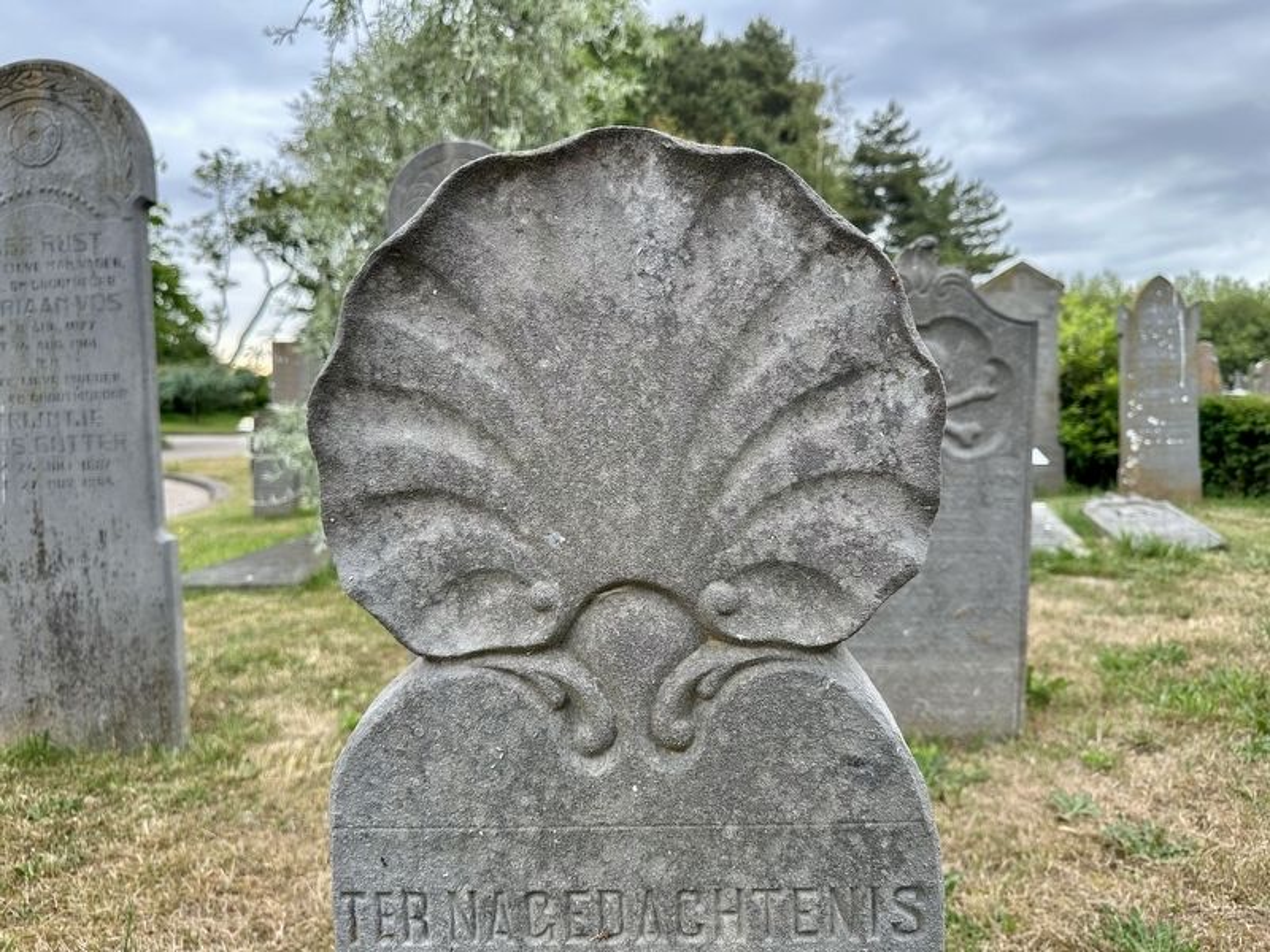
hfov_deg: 71.6
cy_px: 476
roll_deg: -1.3
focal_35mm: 24
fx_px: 881
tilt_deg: -3.7
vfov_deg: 56.8
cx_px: 635
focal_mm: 6.86
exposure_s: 1/146
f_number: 1.78
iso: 100
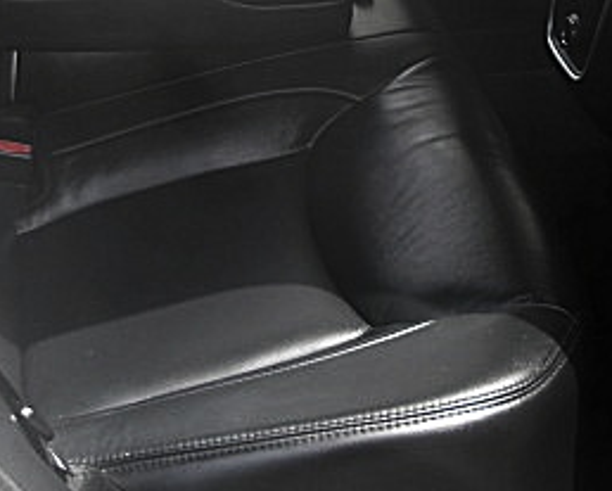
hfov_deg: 21.9
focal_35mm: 87
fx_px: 1578
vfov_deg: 17.3
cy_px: 17
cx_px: 394
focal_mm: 6.3
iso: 50
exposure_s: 1/100
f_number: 2.8
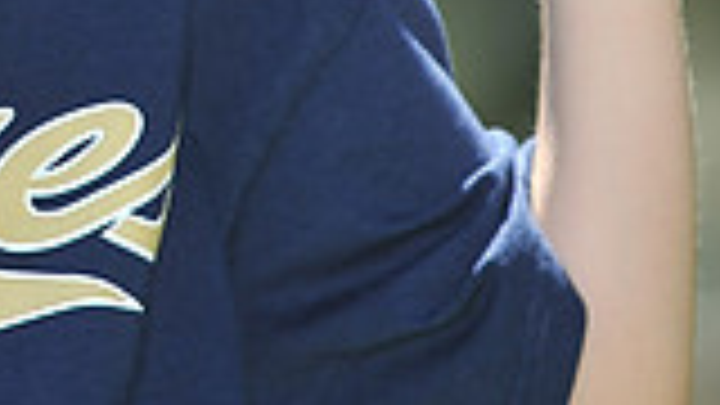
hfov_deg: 2.8
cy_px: -234
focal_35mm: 761
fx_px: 14529
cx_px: -153
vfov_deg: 1.6
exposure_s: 1/1000
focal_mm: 200
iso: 200
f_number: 4.5
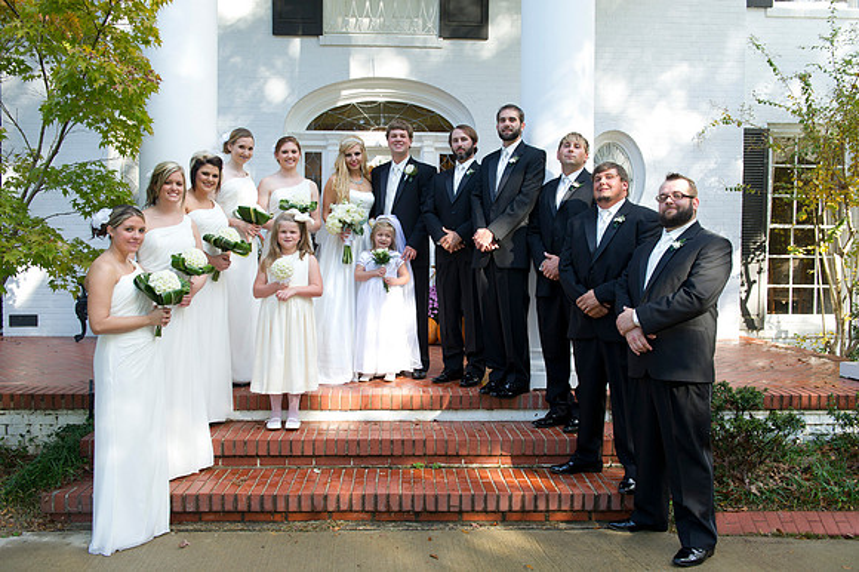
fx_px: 739
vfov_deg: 42.3
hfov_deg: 60.3
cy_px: 286
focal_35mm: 31
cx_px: 430
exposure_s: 1/160
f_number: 5.6
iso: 400
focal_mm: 31
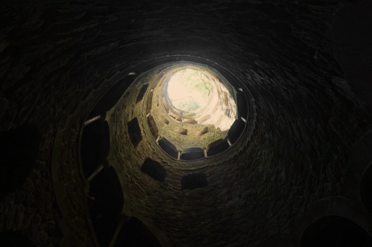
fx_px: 248
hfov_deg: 73.8
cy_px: 124
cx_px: 186
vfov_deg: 53.1
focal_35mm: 24
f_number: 4
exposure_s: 1/60
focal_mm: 16
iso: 640
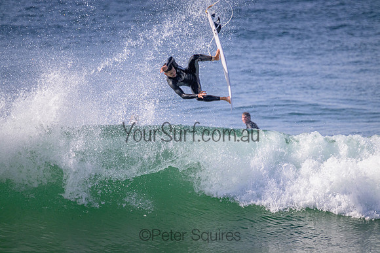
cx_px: 190
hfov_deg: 2.6
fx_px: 8446
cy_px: 126
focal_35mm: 800
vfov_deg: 1.7
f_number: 11
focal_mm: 800
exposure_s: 1/2000
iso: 1250
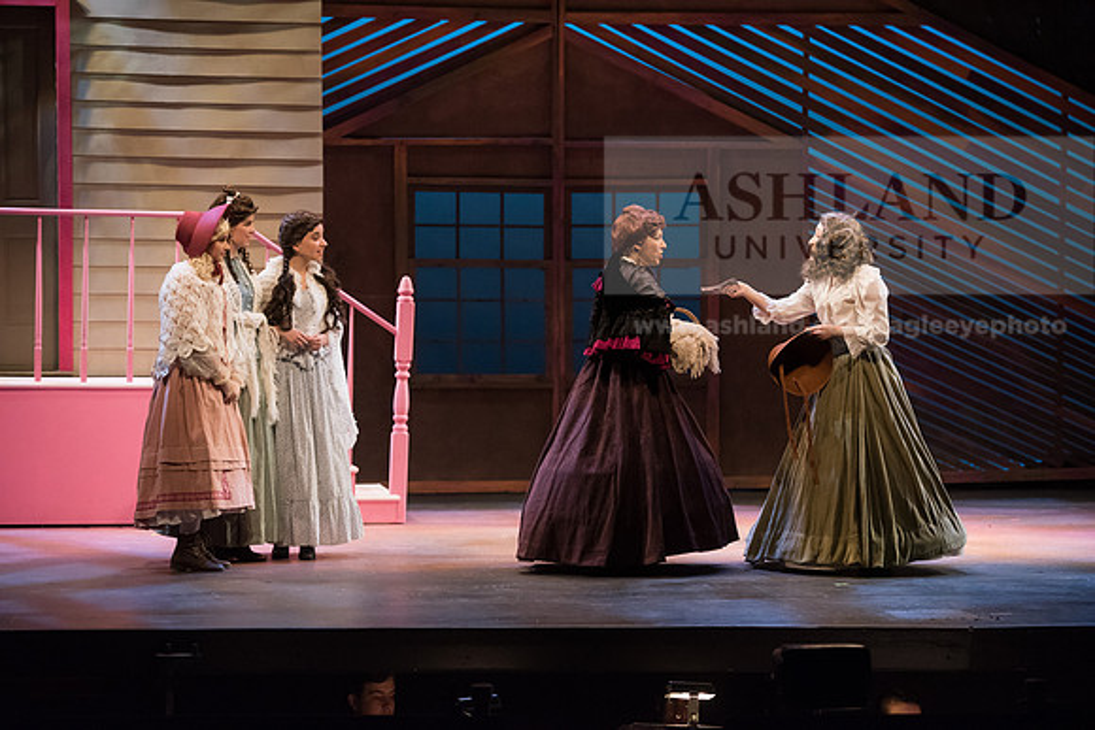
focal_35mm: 105
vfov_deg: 13.0
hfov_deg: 19.5
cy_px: 365
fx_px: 3194
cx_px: 548
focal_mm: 105
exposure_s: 1/400
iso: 5000
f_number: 4
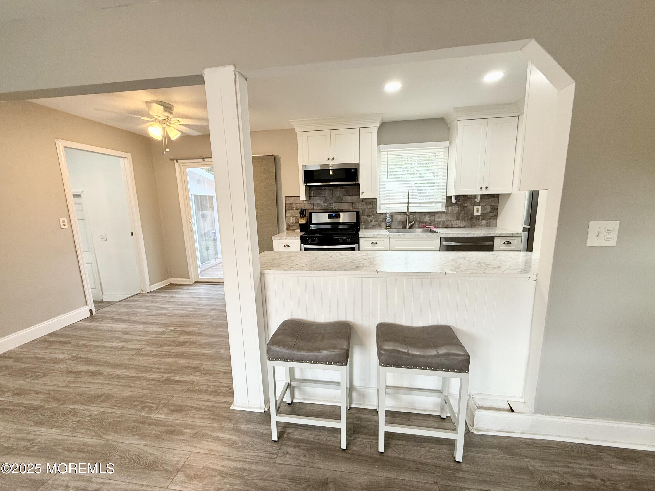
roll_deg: +1.5
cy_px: 246
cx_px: 328
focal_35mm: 14
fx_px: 265
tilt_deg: -8.9
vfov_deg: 85.7
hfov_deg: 102.1
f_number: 2.2
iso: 160
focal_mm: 2.22
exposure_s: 1/120
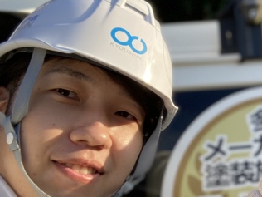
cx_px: 294
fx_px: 553
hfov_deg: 24.7
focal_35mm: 73
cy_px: 139
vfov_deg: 20.1
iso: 20
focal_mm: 2.87
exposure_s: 1/291
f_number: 2.2
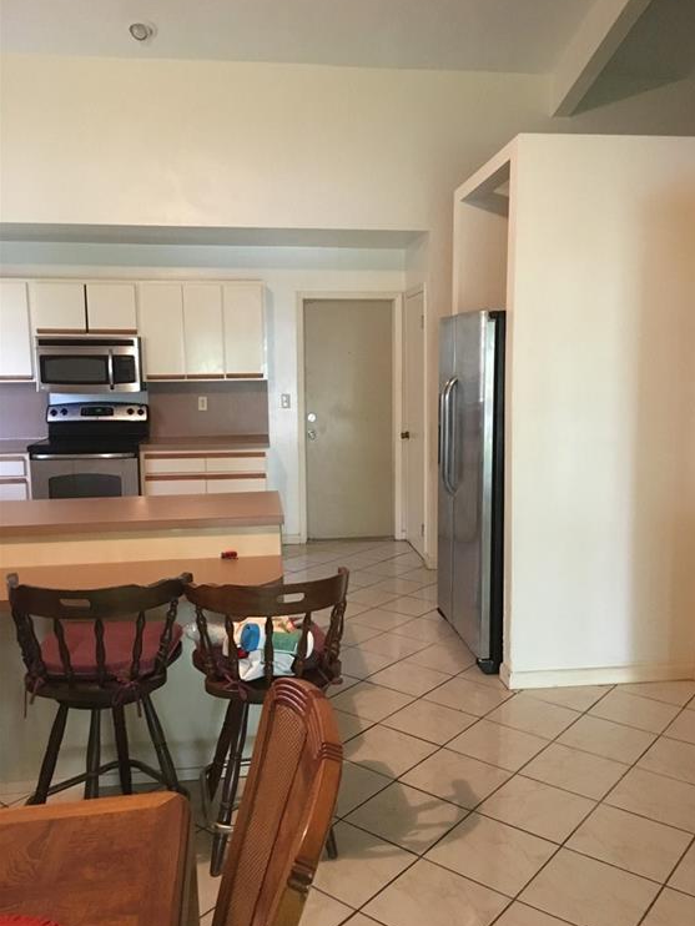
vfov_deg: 59.9
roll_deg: +1.6
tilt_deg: -6.6
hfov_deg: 46.8
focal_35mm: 30
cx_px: 358
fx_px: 803
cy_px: 462
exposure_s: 1/15
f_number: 2.2
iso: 320
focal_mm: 4.15
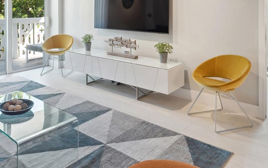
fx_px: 241
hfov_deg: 57.2
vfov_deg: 35.7
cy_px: 12
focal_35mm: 33
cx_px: 96
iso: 200
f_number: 10
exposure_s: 1/3.33
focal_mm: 16
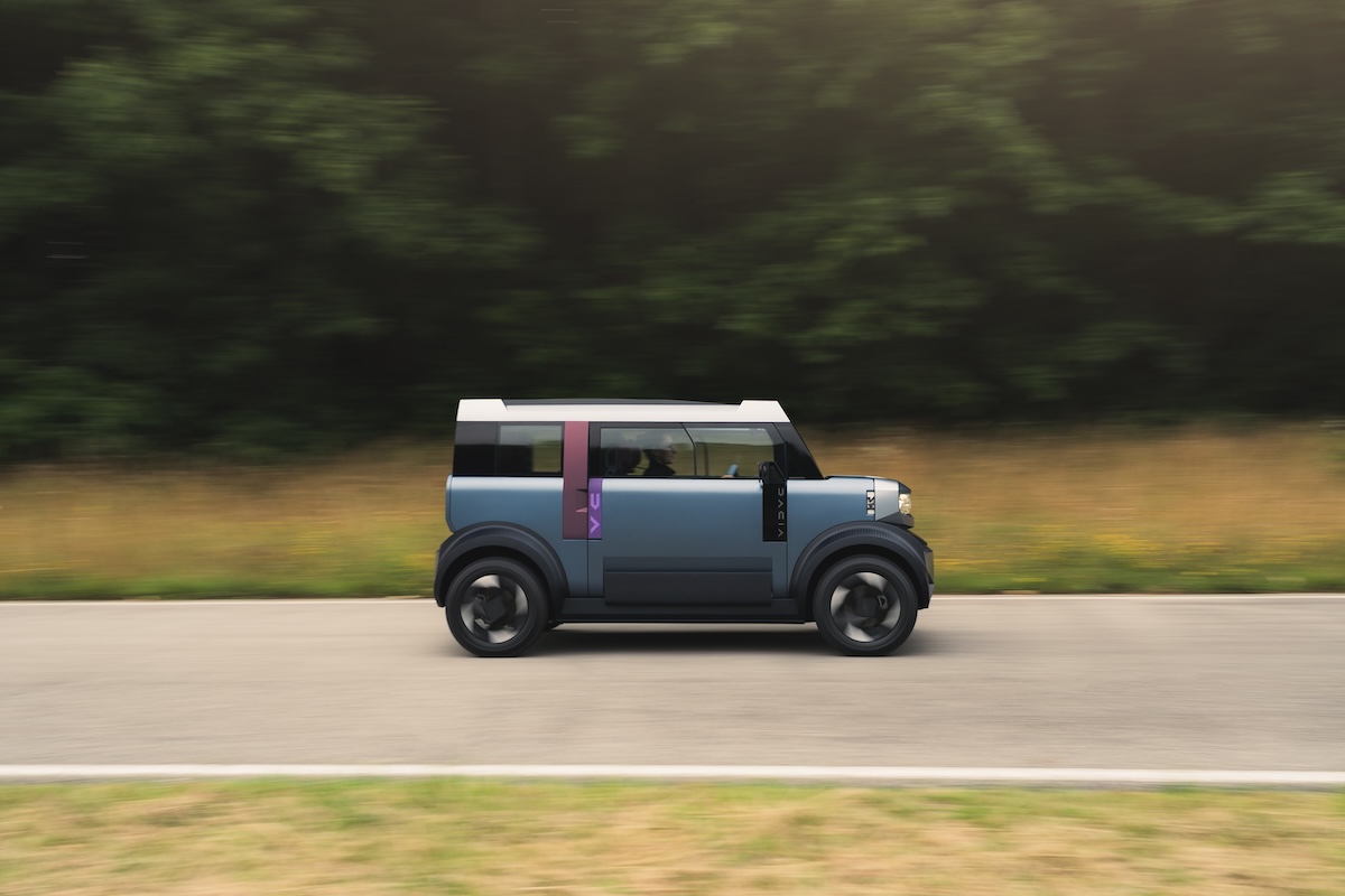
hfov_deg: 48.5
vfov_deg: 33.4
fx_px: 1494
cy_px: 448
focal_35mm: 40
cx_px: 672
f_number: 8
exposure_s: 1/20
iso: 100
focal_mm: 40
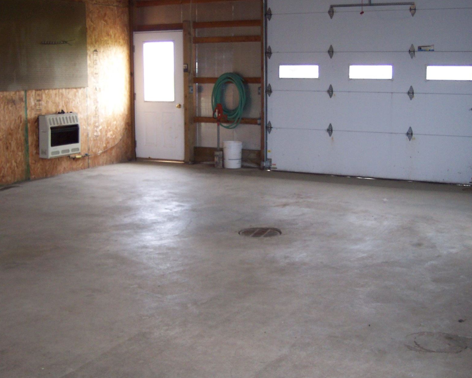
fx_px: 684
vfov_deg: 30.8
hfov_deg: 38.0
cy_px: 185
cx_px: 240
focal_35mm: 49
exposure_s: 1/30
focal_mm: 8
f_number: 2.8
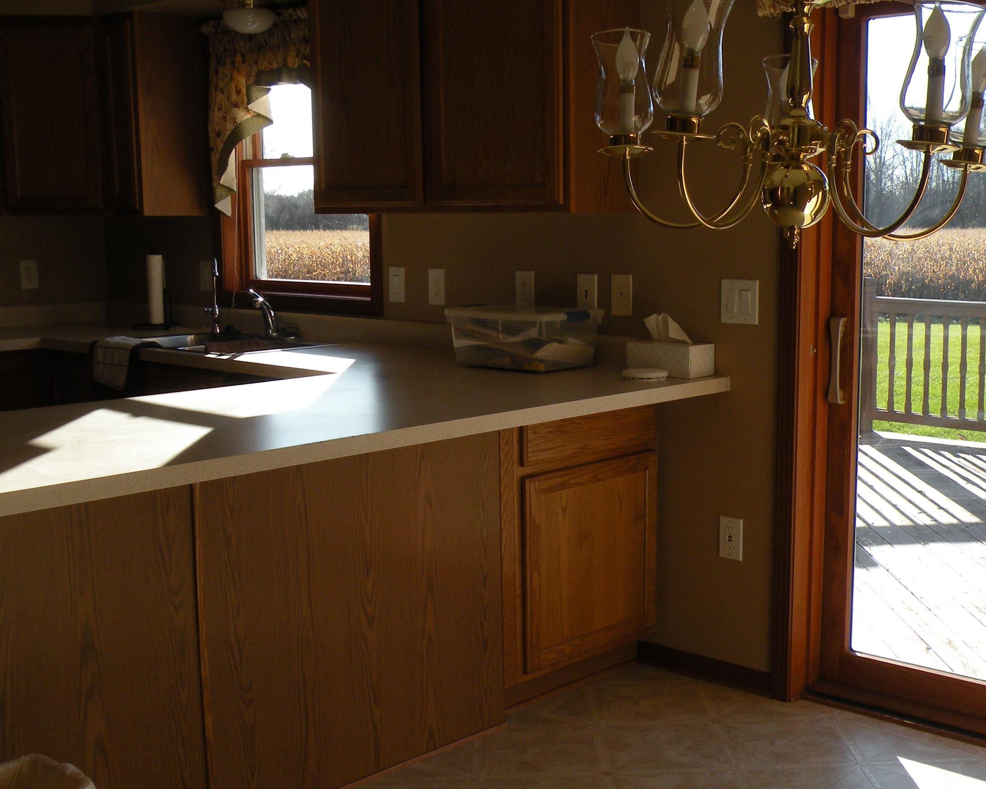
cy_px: 423
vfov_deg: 32.7
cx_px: 623
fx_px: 1342
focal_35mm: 46
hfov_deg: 40.0
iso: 64
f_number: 4.5
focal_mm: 5.8
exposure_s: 1/113
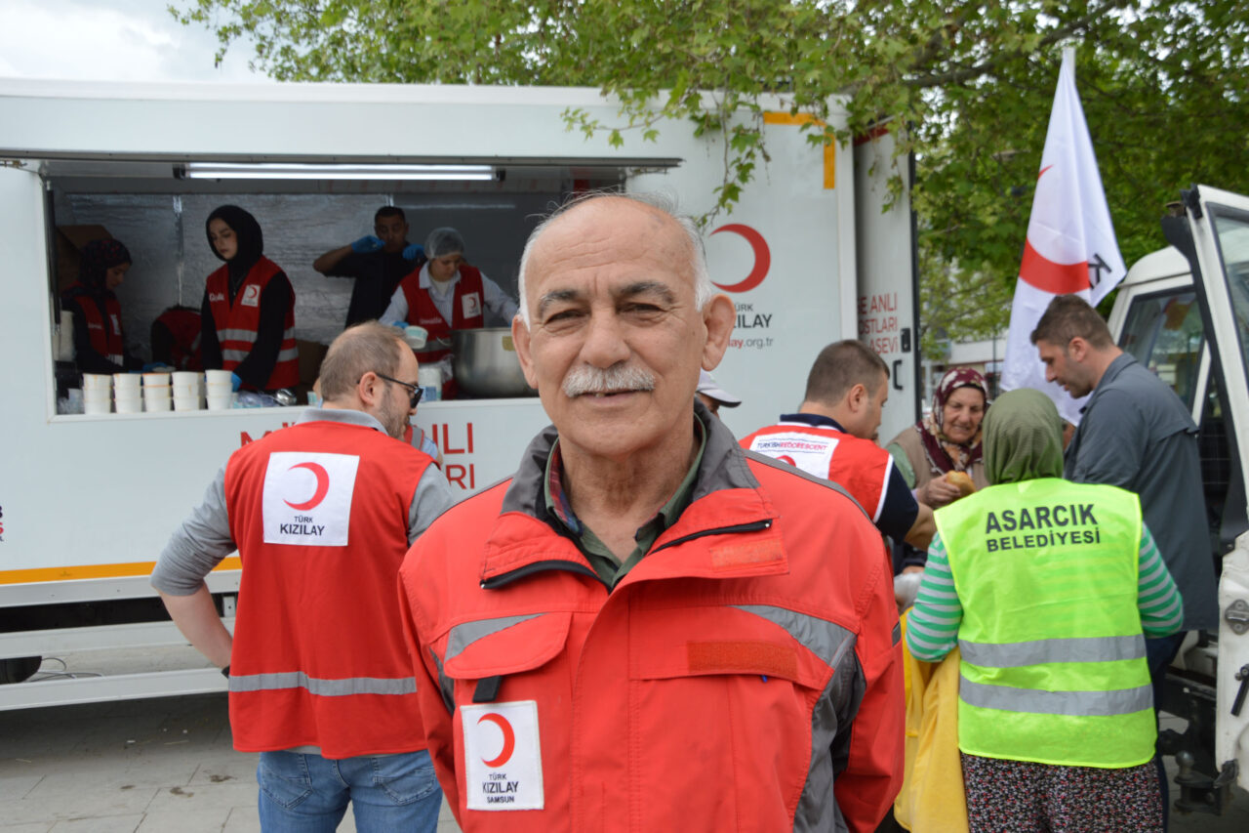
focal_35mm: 33
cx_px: 624
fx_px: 1145
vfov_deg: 40.0
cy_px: 416
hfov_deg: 57.2
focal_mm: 22
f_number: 7.1
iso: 100
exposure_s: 1/200
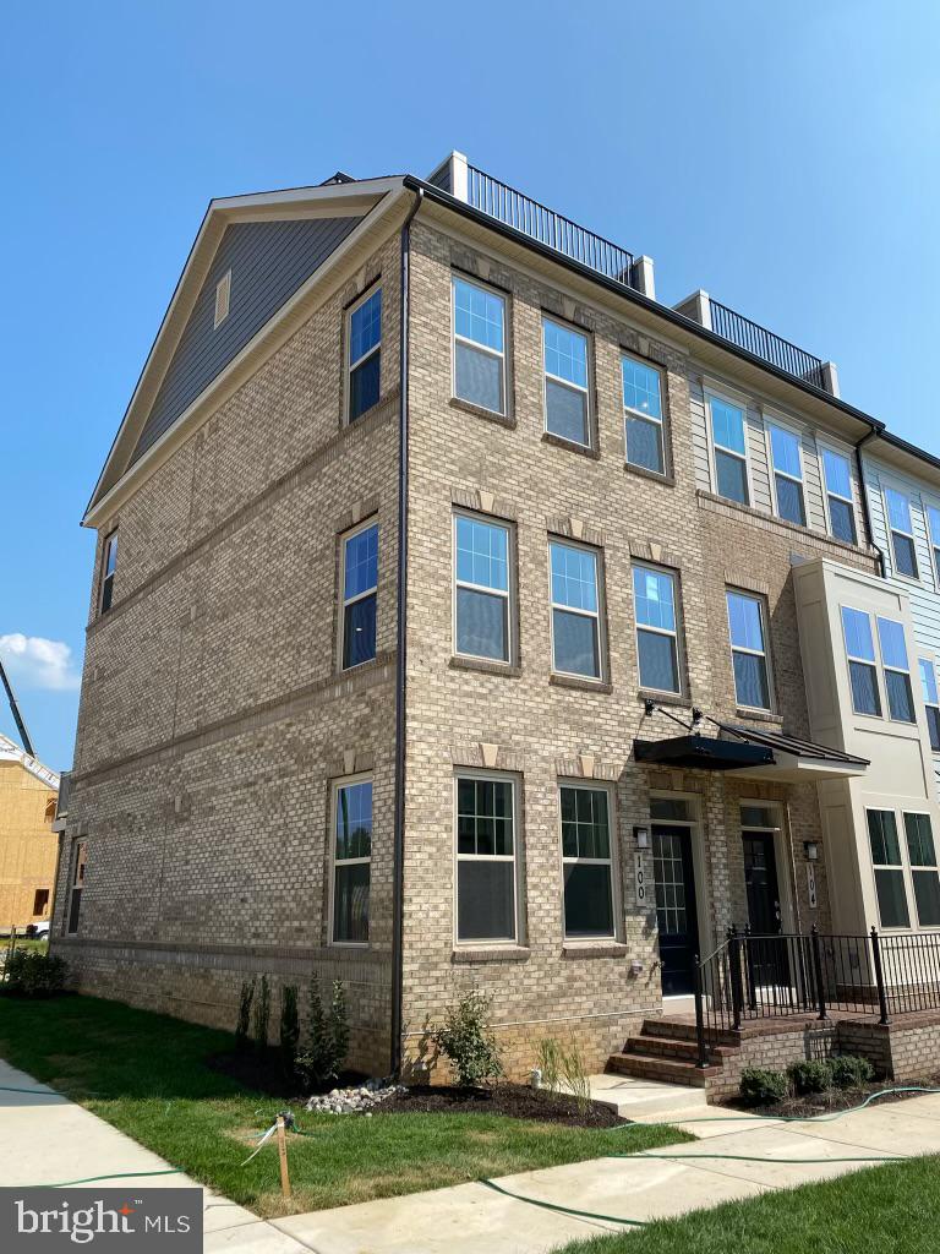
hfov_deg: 53.1
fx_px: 941
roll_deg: +0.2
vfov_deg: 67.3
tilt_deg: +18.2
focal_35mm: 26
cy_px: 627
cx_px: 470
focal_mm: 4.25
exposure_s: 1/2755
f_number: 1.8
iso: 32
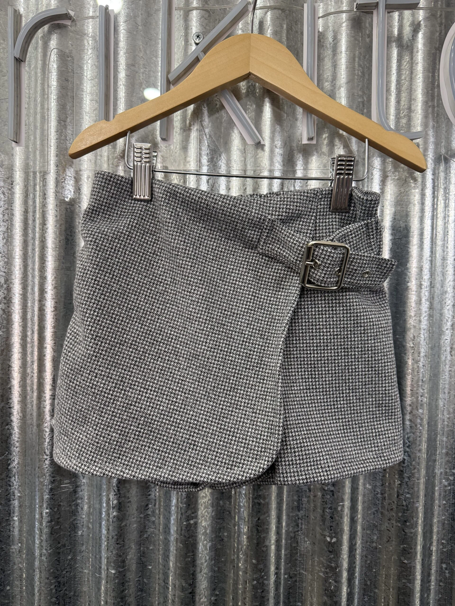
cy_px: 303
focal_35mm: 24
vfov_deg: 71.6
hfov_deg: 56.8
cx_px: 228
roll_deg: -1.7
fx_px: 421
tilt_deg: +0.2
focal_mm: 6.76
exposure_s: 1/50
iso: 200
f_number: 1.78
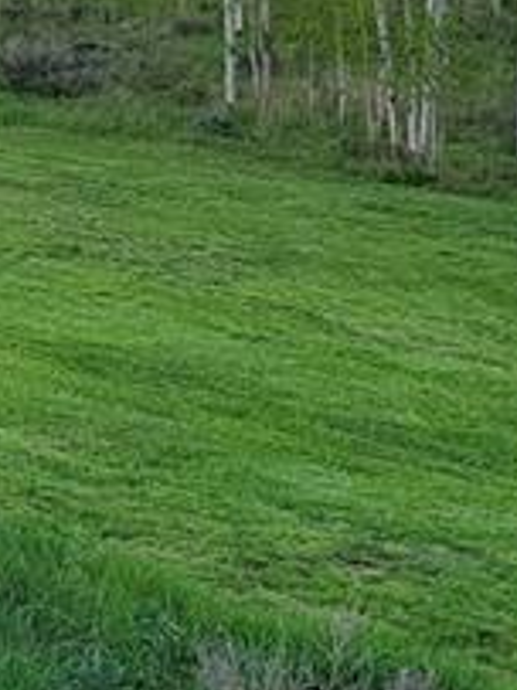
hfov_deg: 9.5
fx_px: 3070
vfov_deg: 12.8
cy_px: 153
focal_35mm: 154
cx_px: -133
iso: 40
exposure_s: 1/603
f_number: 1.8
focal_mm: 5.4
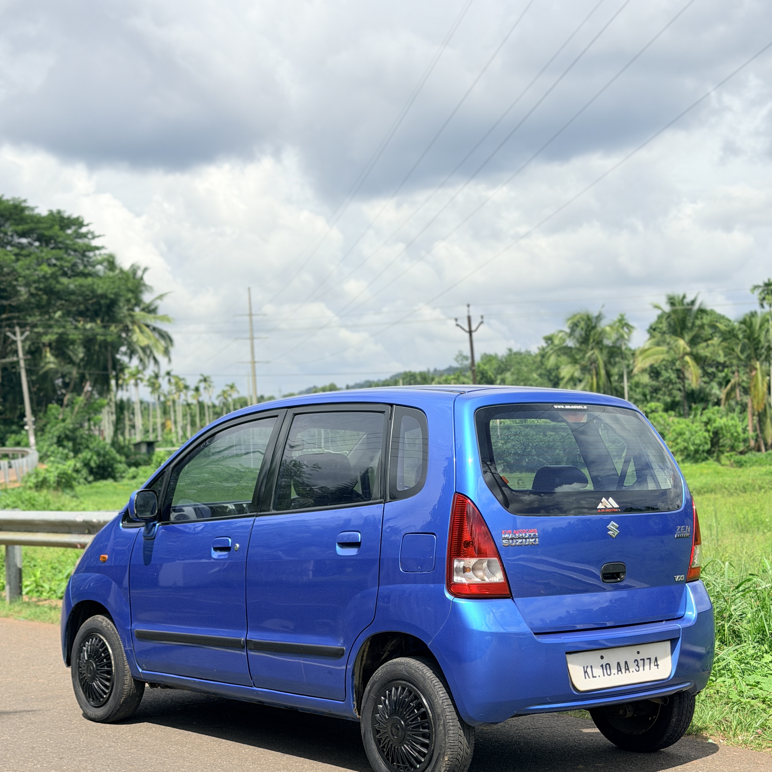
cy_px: 491
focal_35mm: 57
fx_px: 1438
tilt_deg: -1.4
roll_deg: +2.1
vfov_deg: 29.9
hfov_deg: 30.0
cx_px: 388
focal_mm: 6.76
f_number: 1.78
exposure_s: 1/6536
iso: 64
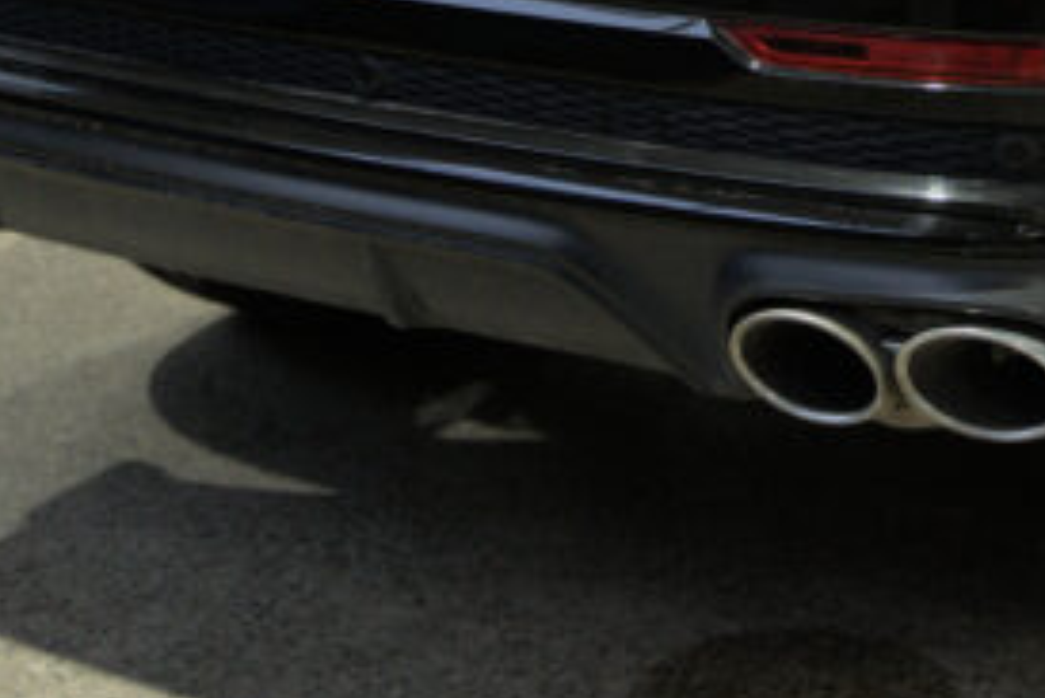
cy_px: -387
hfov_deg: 13.1
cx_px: 1266
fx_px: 4443
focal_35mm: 153
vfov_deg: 8.7
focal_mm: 41
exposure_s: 1/250
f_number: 2.8
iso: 3200
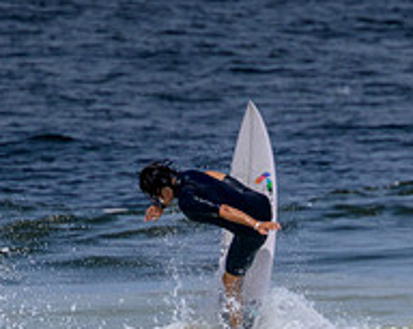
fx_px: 27753
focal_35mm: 2274
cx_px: 426
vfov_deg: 0.7
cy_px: 405
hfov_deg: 0.9
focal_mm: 800
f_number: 11
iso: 400
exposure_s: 1/2000
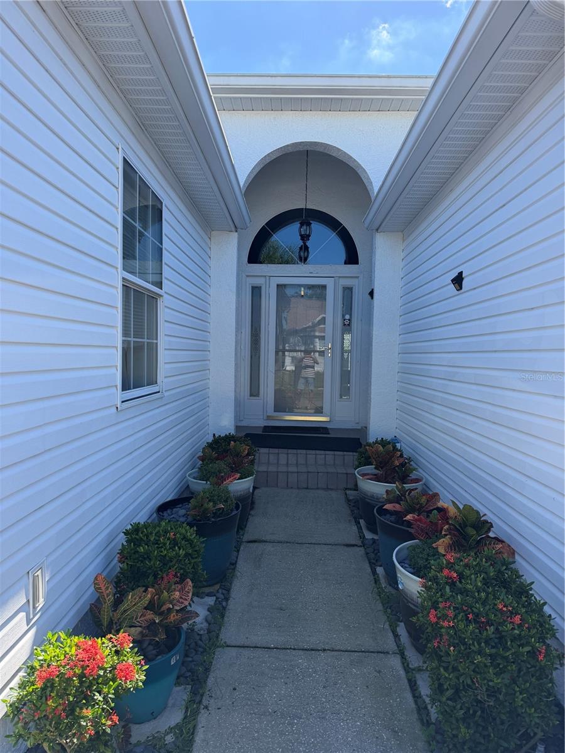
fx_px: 522
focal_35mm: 24
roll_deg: -0.9
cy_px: 376
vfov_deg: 71.6
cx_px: 282
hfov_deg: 56.8
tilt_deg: -3.6
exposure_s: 1/2053
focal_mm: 6.76
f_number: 1.78
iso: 100
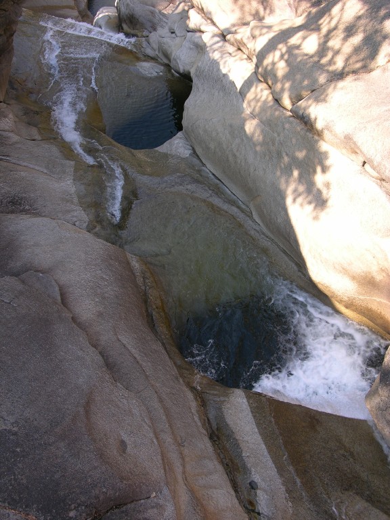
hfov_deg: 31.5
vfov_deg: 41.2
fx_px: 691
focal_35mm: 46
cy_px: 260
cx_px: 195
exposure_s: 1/76.2
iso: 50
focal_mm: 11.6
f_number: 4.2
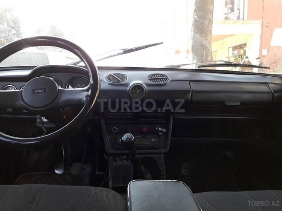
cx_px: 141
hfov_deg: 65.3
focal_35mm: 27
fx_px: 220
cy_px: 106
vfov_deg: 51.4
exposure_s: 1/50
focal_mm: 3.6
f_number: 1.9
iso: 50
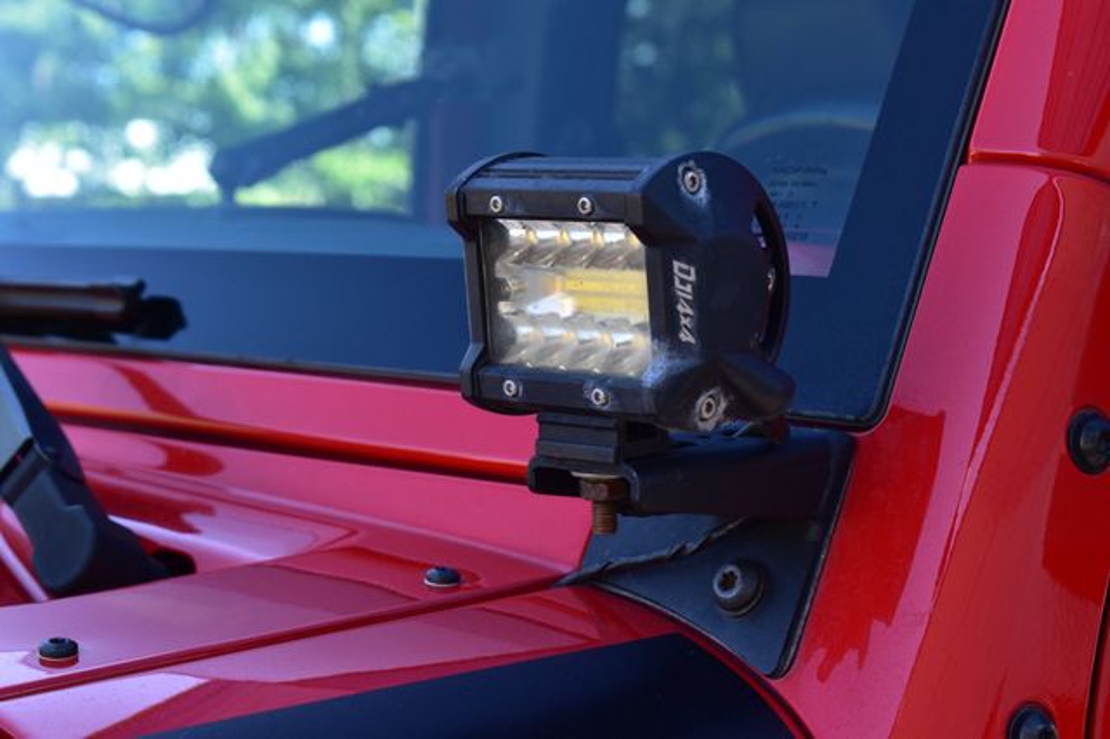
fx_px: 2542
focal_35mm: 82
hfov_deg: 24.6
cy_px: 370
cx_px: 555
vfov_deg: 16.5
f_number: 9
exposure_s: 1/100
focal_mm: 55
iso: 400
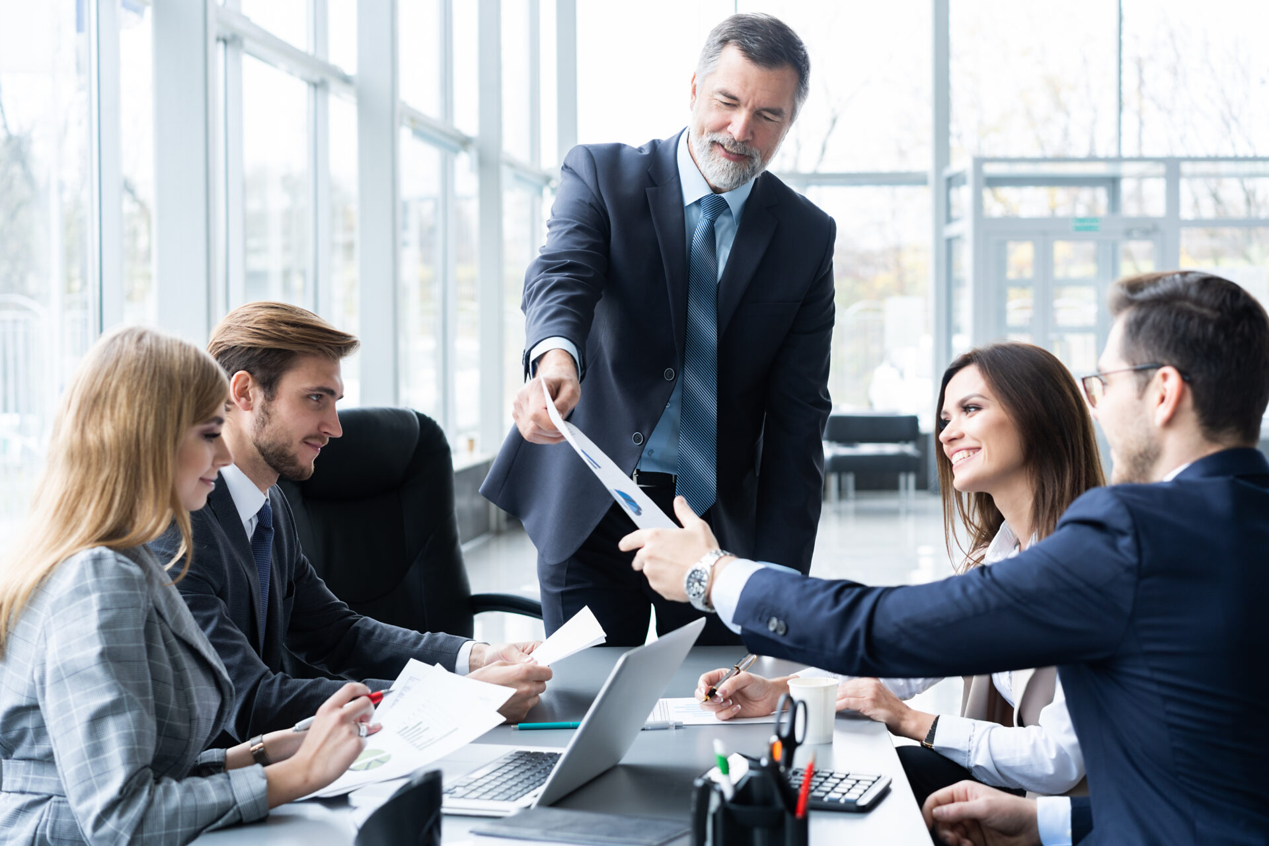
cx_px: 634
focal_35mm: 55
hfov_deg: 36.2
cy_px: 423
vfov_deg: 24.6
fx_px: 1939
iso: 640
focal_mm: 55
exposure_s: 1/125
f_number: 3.2
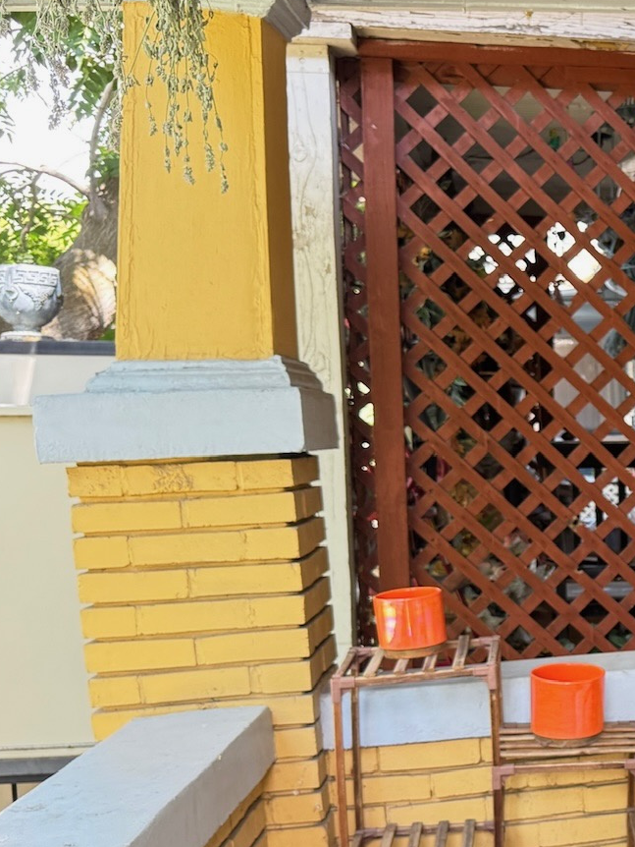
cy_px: 583
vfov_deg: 33.4
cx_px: 865
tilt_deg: -7.8
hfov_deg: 22.5
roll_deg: +0.3
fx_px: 1393
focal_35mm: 57
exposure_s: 1/121
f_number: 1.78
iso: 100
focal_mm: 6.76
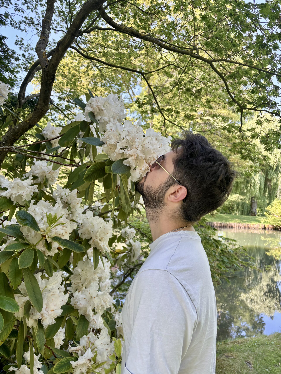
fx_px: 281
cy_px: 187
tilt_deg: +1.2
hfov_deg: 53.1
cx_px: 140
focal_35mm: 26
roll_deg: -0.8
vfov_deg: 67.3
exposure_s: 1/152
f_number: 1.6
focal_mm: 5.96
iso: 40
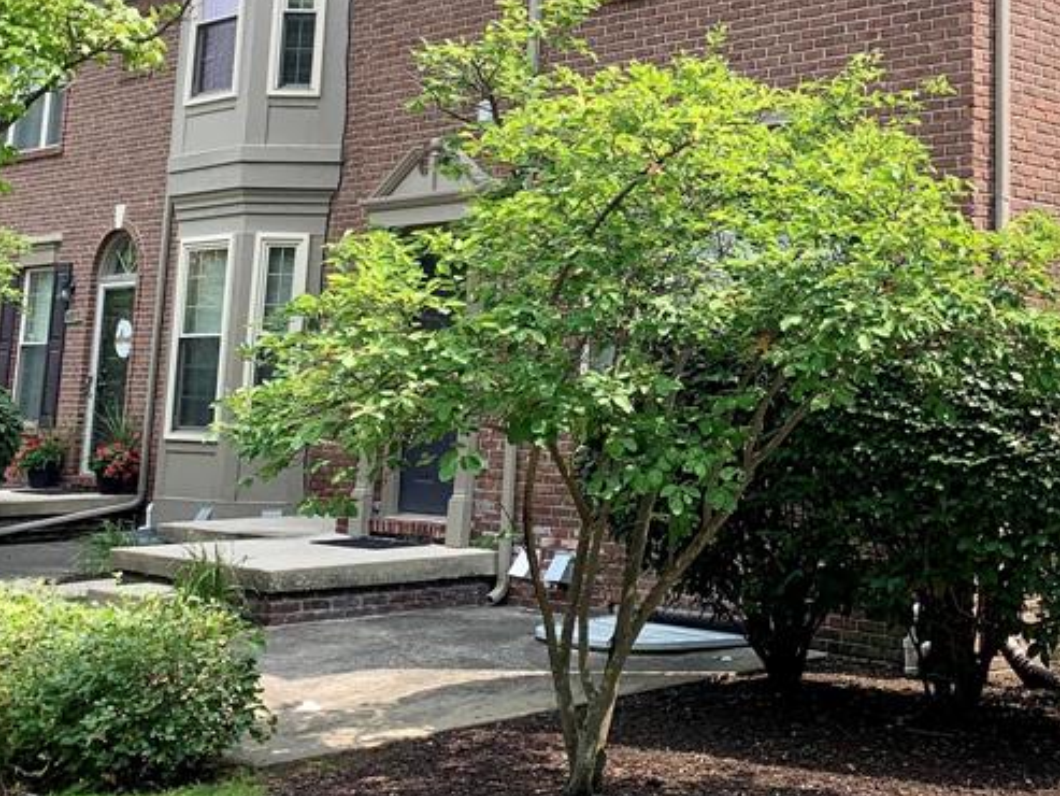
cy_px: 88
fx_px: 1654
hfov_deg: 34.3
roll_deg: -0.6
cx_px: 871
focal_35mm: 54
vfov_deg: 26.2
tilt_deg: +12.2
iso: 25
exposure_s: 1/1350
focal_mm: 4.25
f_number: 1.8
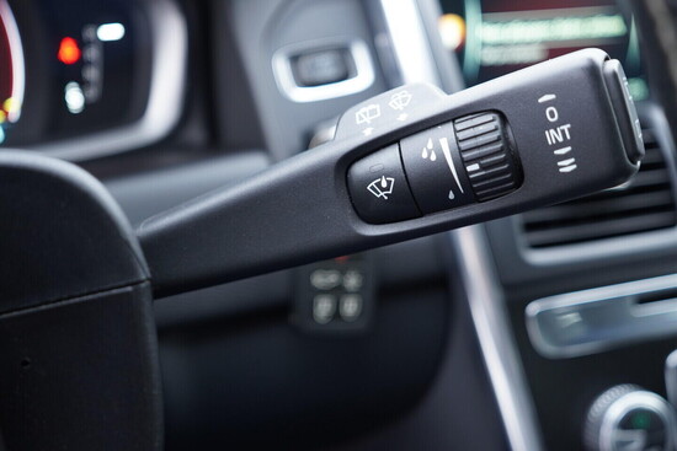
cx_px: 338
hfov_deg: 53.1
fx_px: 677
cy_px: 226
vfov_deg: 36.9
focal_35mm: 36
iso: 400
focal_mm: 24
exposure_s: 1/40
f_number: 2.8
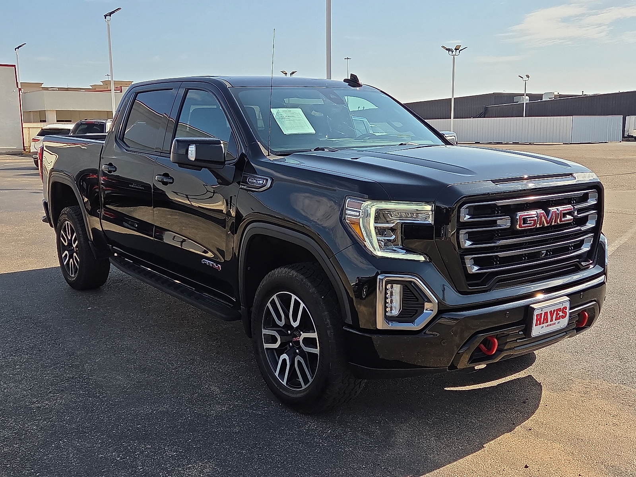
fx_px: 680
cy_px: 238
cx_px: 318
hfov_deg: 50.1
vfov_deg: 38.7
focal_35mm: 37
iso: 25
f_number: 1.8
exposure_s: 1/1667
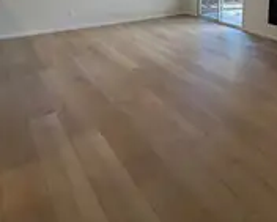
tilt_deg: -9.5
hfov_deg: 52.3
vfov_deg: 41.7
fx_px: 254
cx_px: 233
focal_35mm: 31
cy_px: 6
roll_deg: -1.6
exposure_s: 1/120
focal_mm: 2.22
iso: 320
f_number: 2.2
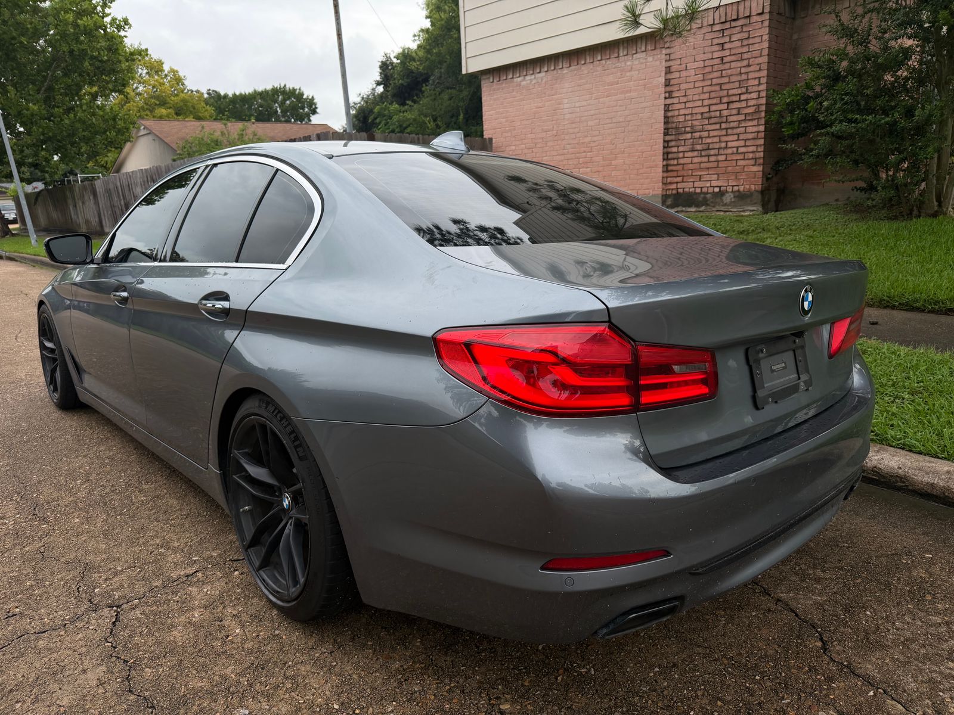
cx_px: 477
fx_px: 661
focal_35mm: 24
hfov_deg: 71.6
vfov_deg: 56.8
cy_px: 358
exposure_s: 1/2232
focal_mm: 6.76
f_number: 1.78
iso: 100
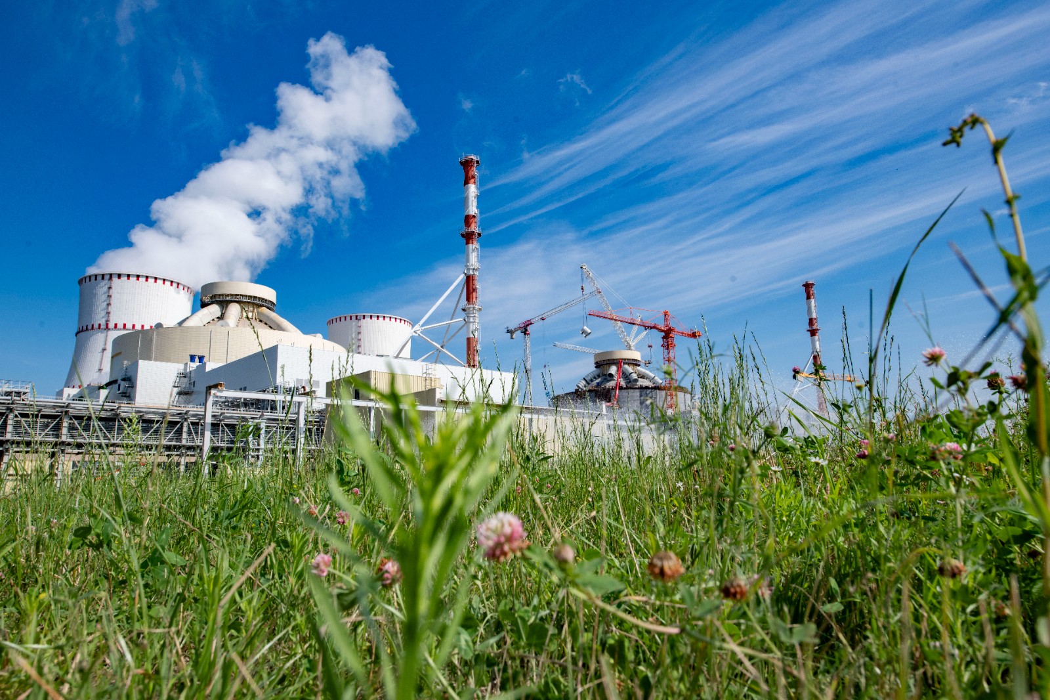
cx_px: 525
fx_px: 754
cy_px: 350
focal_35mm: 26
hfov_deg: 69.7
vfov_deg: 49.8
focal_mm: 24
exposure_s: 1/500
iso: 400
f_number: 13
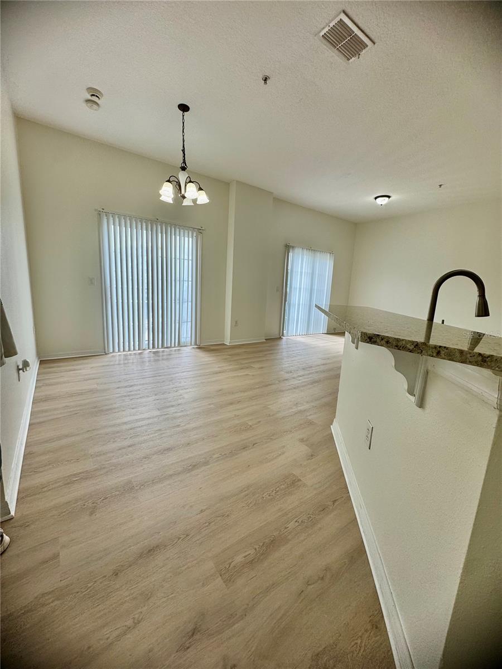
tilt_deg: -9.7
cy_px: 334
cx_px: 251
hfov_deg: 85.7
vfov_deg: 102.1
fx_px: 271
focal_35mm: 14
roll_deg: -2.3
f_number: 2.2
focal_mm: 2.22
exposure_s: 1/180
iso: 40
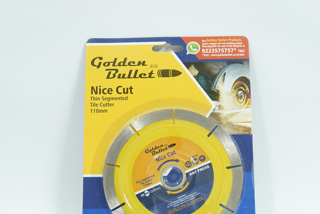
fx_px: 613
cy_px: 146
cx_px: 174
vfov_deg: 19.7
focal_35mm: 69
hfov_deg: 29.2
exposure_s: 1/4
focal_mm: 33
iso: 800
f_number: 8
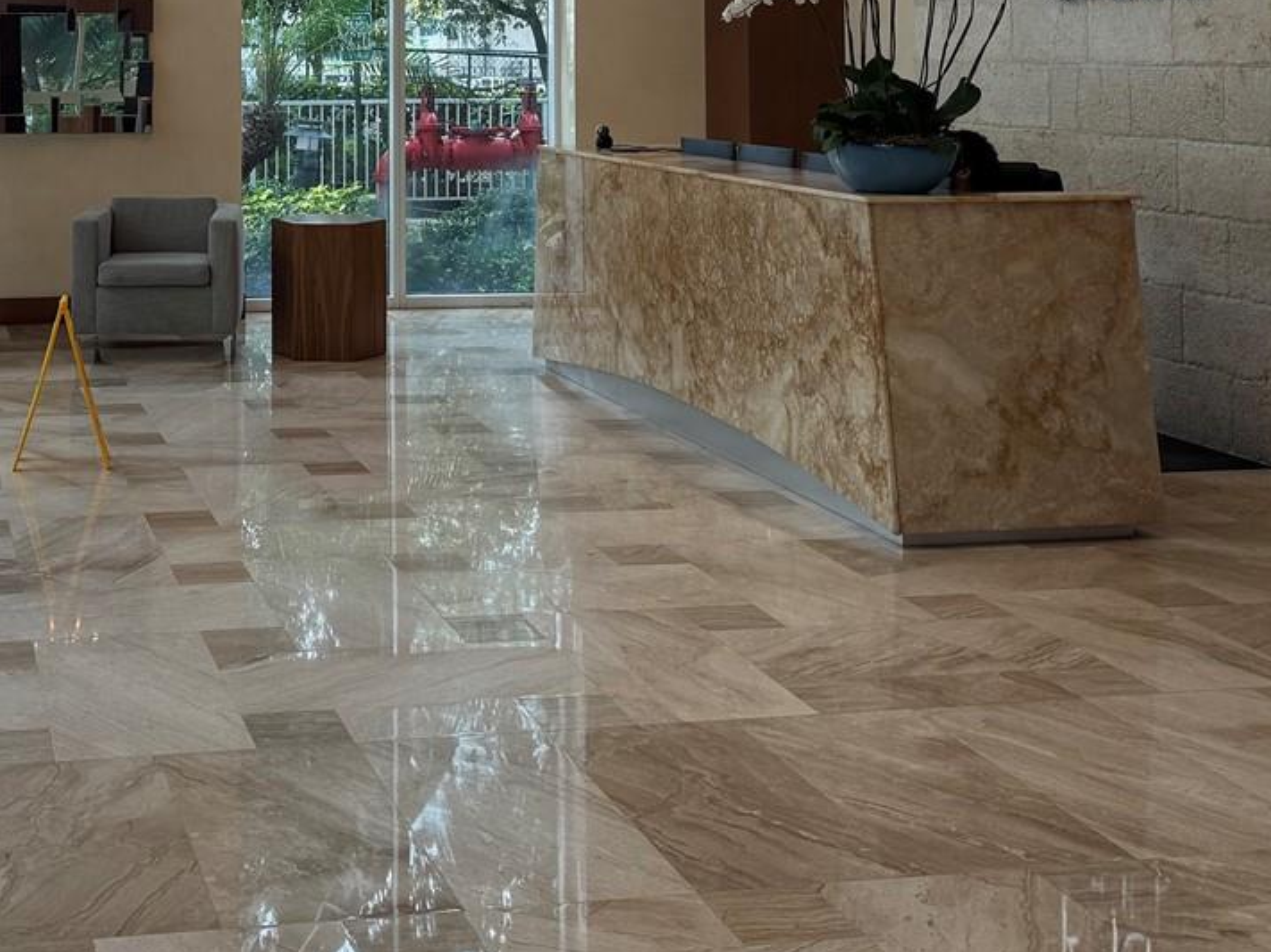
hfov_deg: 34.5
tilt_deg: +2.8
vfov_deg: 25.4
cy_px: -54
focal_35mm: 54
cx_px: 256
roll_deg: +0.4
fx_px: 1982
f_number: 1.78
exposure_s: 1/163
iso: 80
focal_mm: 6.76
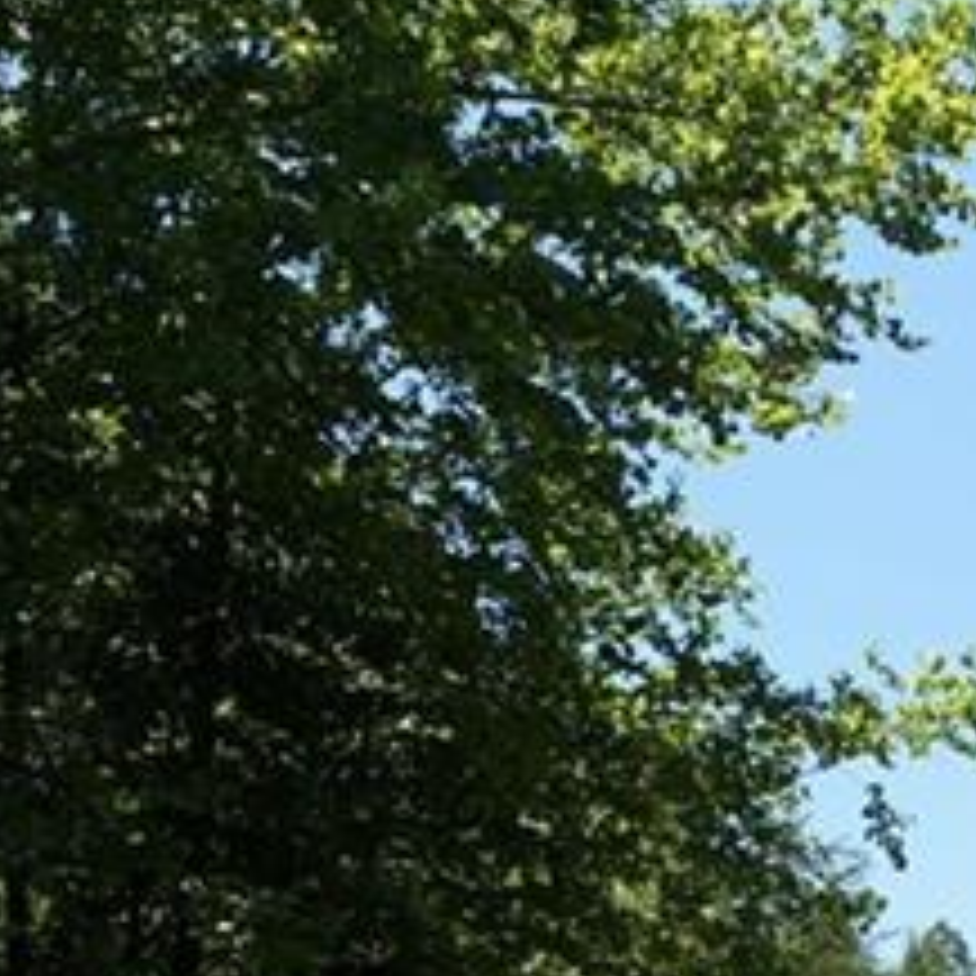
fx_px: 2297
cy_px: 1331
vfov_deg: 21.3
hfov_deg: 23.1
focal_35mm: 72
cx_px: 967
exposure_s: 1/125
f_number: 10
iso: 100
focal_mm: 12
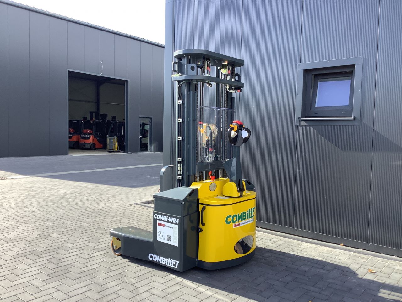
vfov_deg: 45.4
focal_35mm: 31
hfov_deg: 58.4
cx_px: 201
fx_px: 360
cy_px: 151
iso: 25
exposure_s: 1/326
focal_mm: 3.3
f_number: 2.4
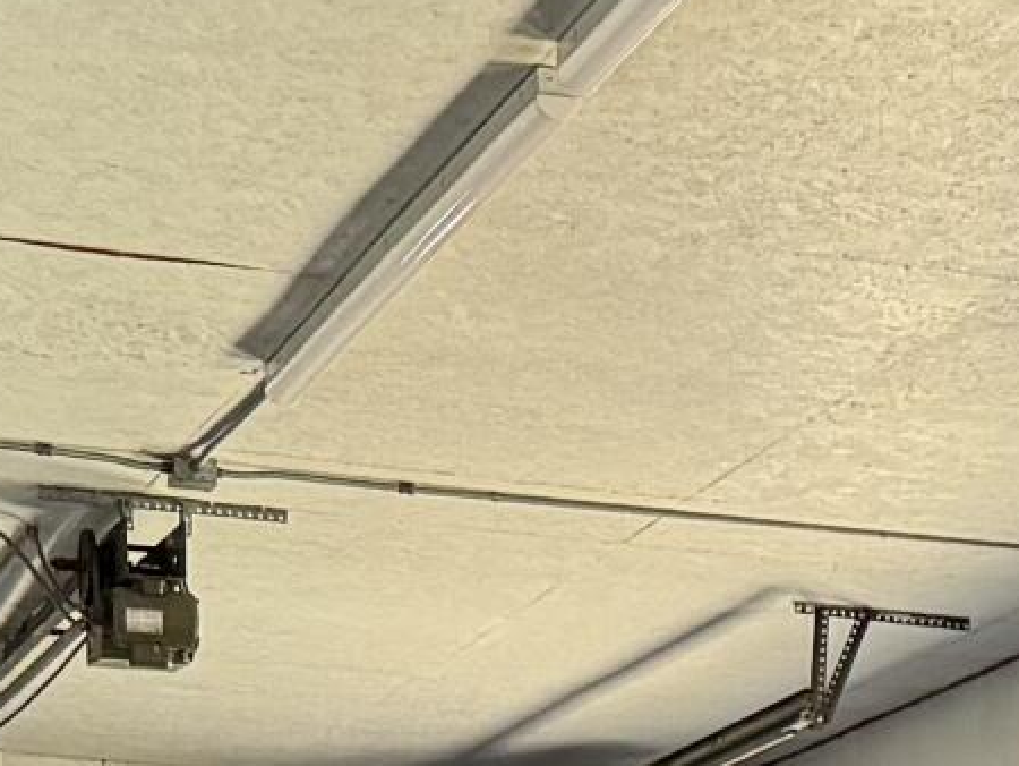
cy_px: 1797
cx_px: 1116
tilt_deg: -4.0
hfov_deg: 12.1
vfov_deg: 8.5
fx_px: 4712
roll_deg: -1.8
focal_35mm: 160
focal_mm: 6.76
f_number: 1.78
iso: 320
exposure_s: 1/60
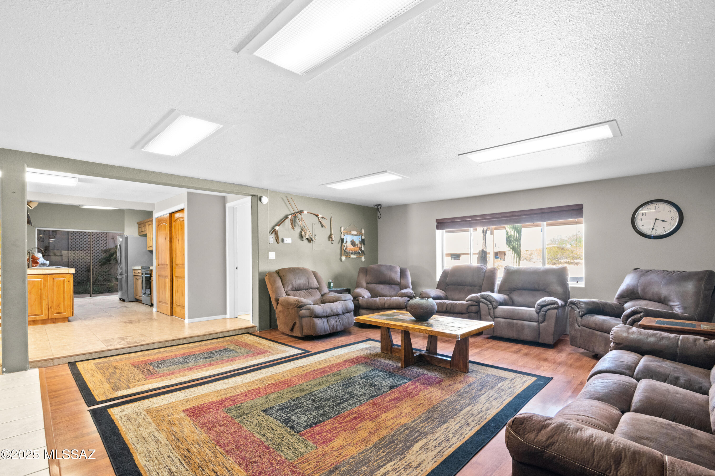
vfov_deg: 73.7
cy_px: 238
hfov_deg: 96.8
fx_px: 318
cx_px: 358
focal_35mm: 16
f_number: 22
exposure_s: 1/3
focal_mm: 16
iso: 1600
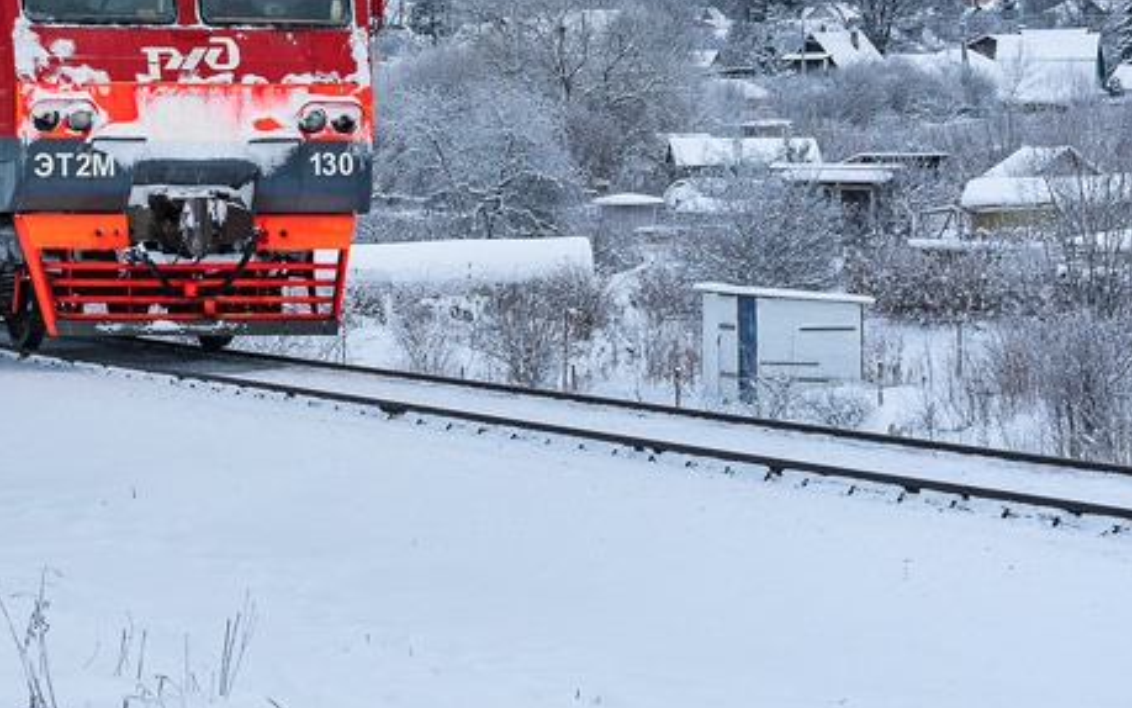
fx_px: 4998
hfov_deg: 12.6
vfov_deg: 8.0
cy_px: -186
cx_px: -301
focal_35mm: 162
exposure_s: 1/400
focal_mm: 57
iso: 500
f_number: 6.3
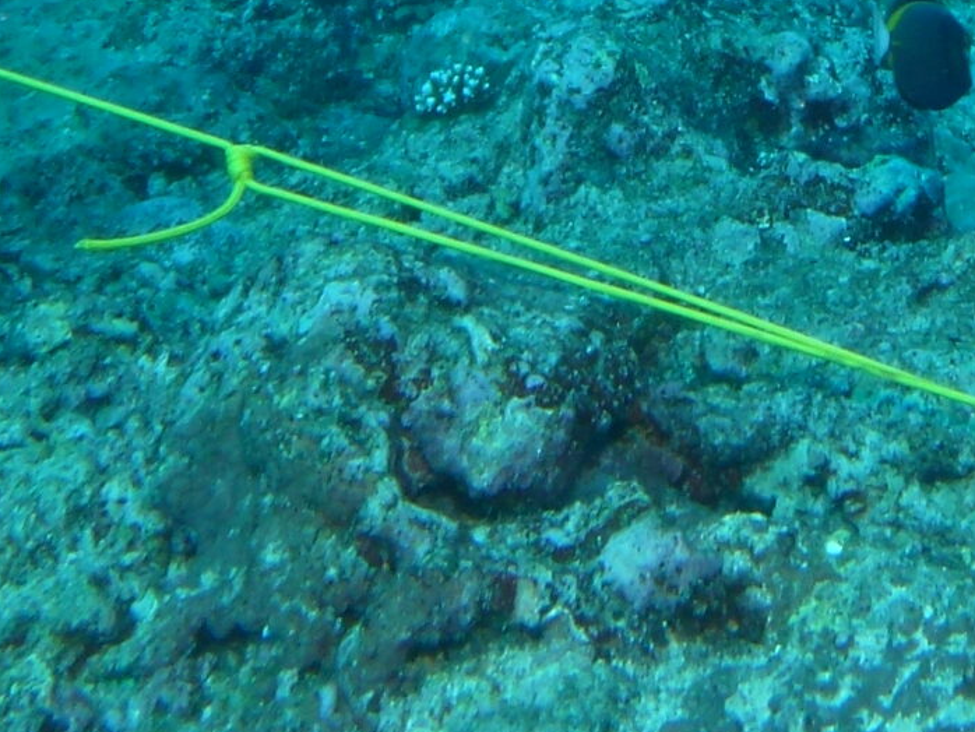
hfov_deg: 21.9
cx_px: 792
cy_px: -499
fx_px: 2479
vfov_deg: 15.0
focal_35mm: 88
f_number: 6.3
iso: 100
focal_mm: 4.3
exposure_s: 1/60
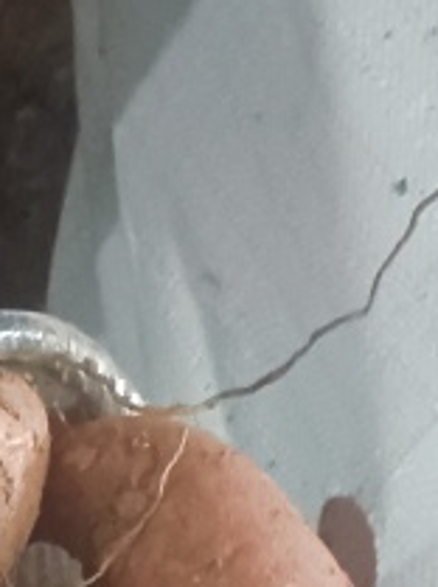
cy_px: 1024
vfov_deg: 13.5
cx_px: -115
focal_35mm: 133
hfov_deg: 10.9
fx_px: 2251
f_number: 1.8
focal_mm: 4.05
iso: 5151
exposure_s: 1/16.7
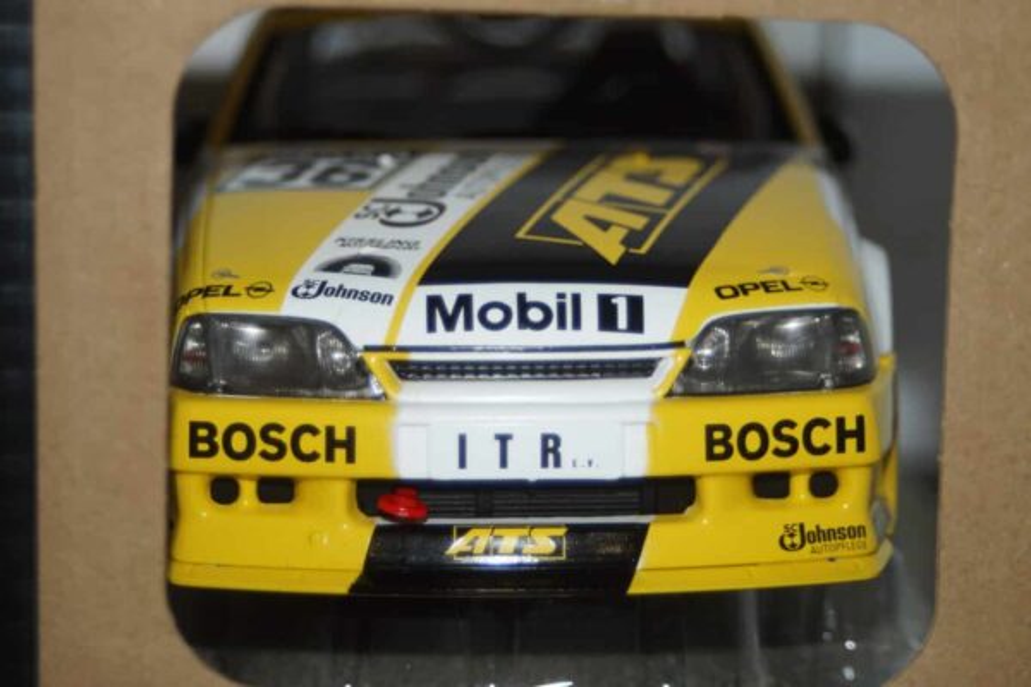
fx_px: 3007
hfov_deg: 19.5
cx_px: 516
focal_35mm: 105
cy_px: 344
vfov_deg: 13.0
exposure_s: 1/60
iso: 200
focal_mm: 70
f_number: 5.6
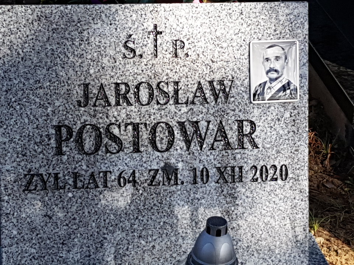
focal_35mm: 26
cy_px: 132
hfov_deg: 67.3
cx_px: 177
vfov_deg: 53.1
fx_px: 266
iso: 40
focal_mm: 4.2
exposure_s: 1/998
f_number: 1.7
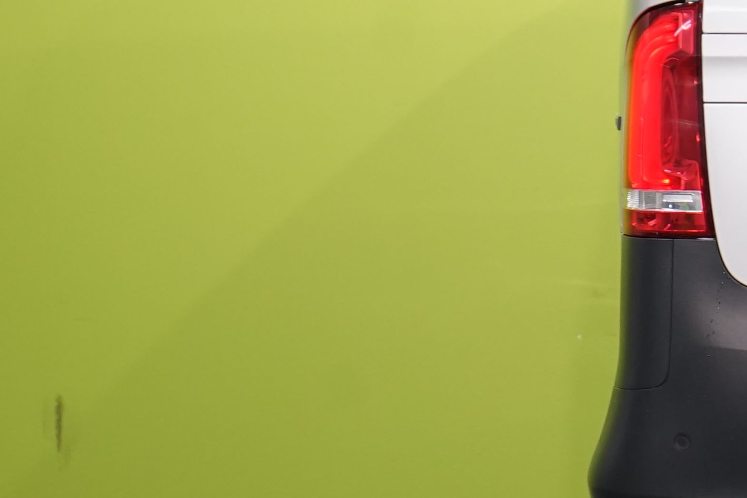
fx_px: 4275
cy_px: 160
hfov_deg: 9.6
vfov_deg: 6.7
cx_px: 1292
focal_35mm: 206
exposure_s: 1/40
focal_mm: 54
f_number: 5
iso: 500
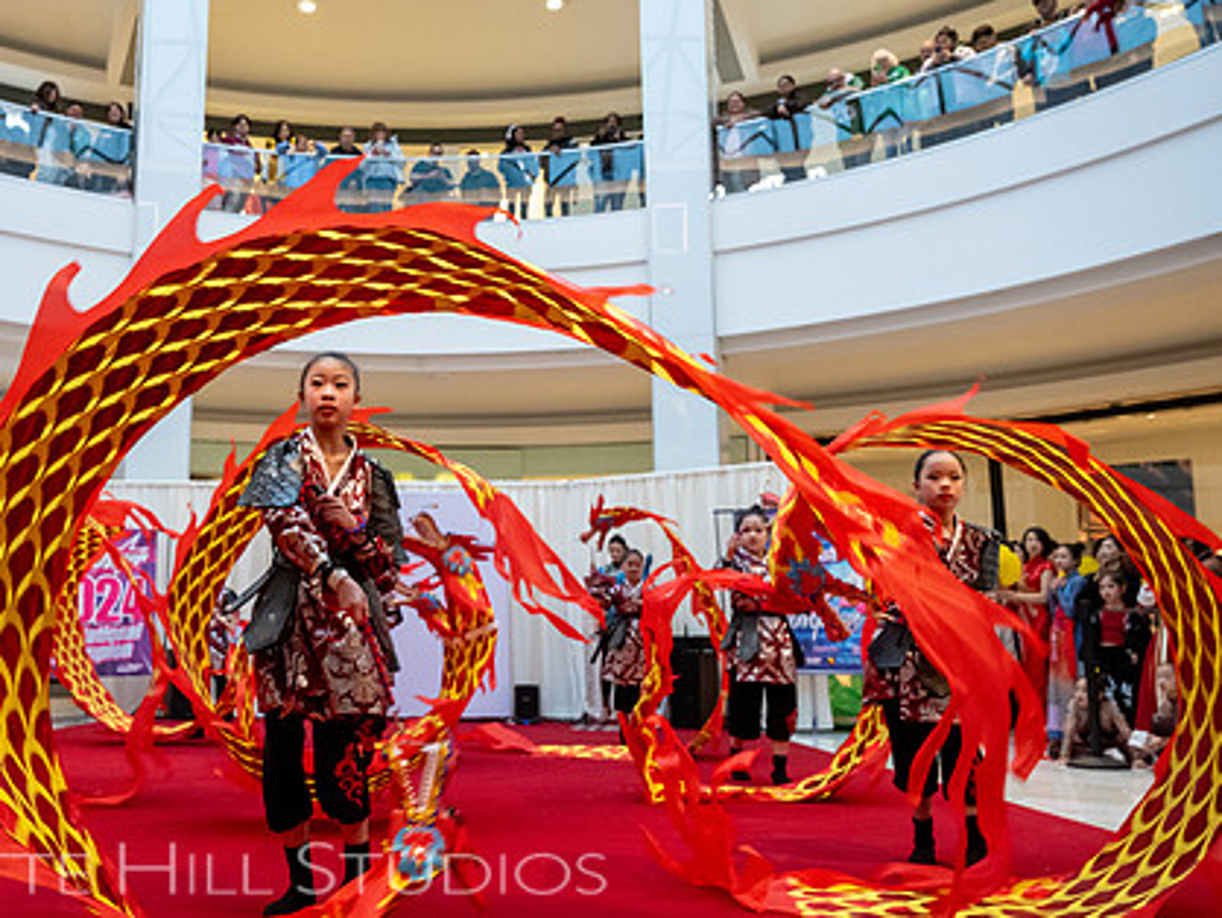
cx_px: 427
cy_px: 455
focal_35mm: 32
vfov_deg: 44.2
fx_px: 1130
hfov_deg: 55.8
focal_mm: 24
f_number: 4
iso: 4000
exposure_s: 1/500
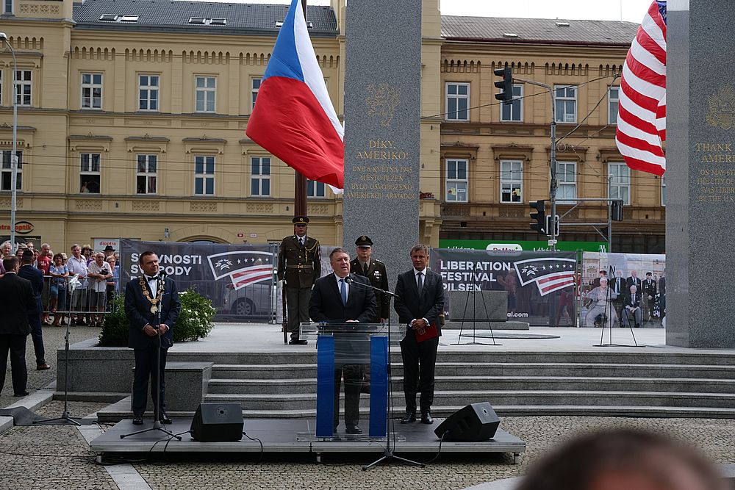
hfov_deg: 36.2
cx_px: 368
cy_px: 245
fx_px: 1123
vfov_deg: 24.6
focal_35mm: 55
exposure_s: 1/500
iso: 200
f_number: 2.8
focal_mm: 36.5
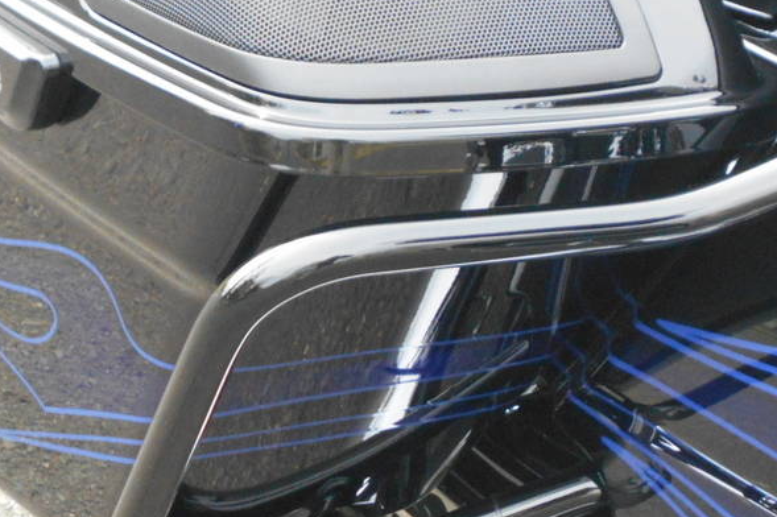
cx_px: 534
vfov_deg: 11.1
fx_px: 2653
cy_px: 270
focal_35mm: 123
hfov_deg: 16.6
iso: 400
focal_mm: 10
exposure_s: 1/250
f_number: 4.9
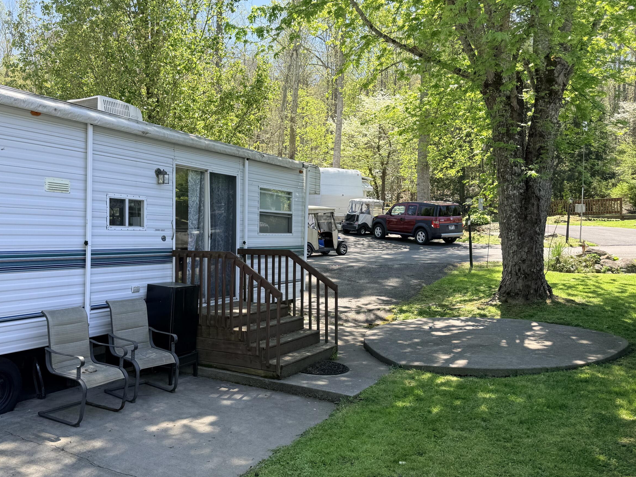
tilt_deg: -2.4
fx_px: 570
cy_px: 243
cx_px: 256
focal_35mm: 31
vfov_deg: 45.4
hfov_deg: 57.9
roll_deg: -1.1
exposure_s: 1/1139
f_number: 1.78
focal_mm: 6.76
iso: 80
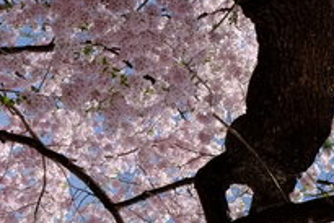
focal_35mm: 130
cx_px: -52
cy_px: 243
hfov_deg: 15.3
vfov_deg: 10.4
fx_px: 1207
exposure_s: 1/280
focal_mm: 25.4
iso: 200
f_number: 10
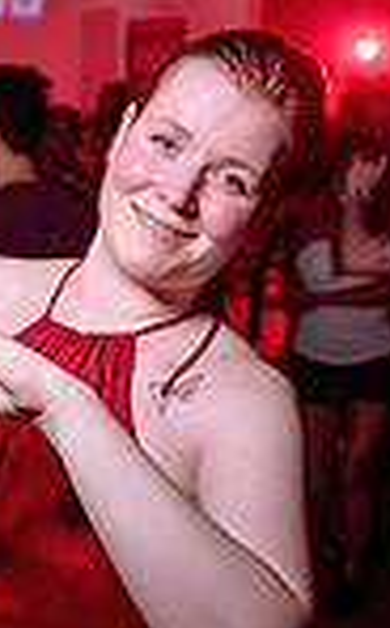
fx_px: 1707
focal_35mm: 100
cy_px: 216
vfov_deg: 20.8
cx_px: -155
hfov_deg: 12.5
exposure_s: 1/60
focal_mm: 24
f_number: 2.8
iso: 800
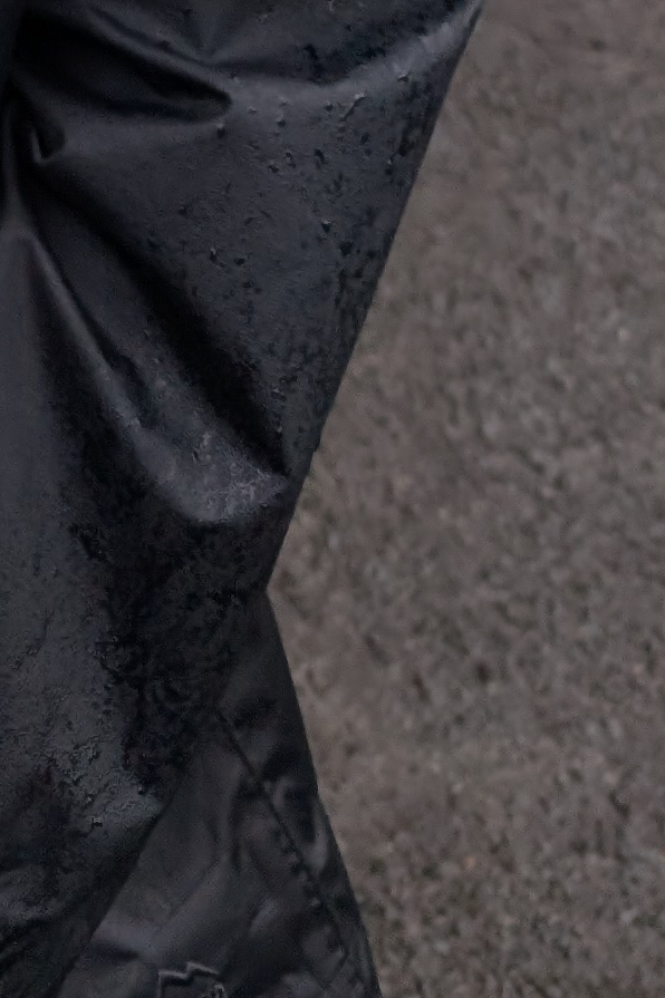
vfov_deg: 15.0
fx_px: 3161
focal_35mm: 114
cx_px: -700
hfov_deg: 10.9
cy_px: -918
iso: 73
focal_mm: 6.9
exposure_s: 1/127
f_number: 1.68
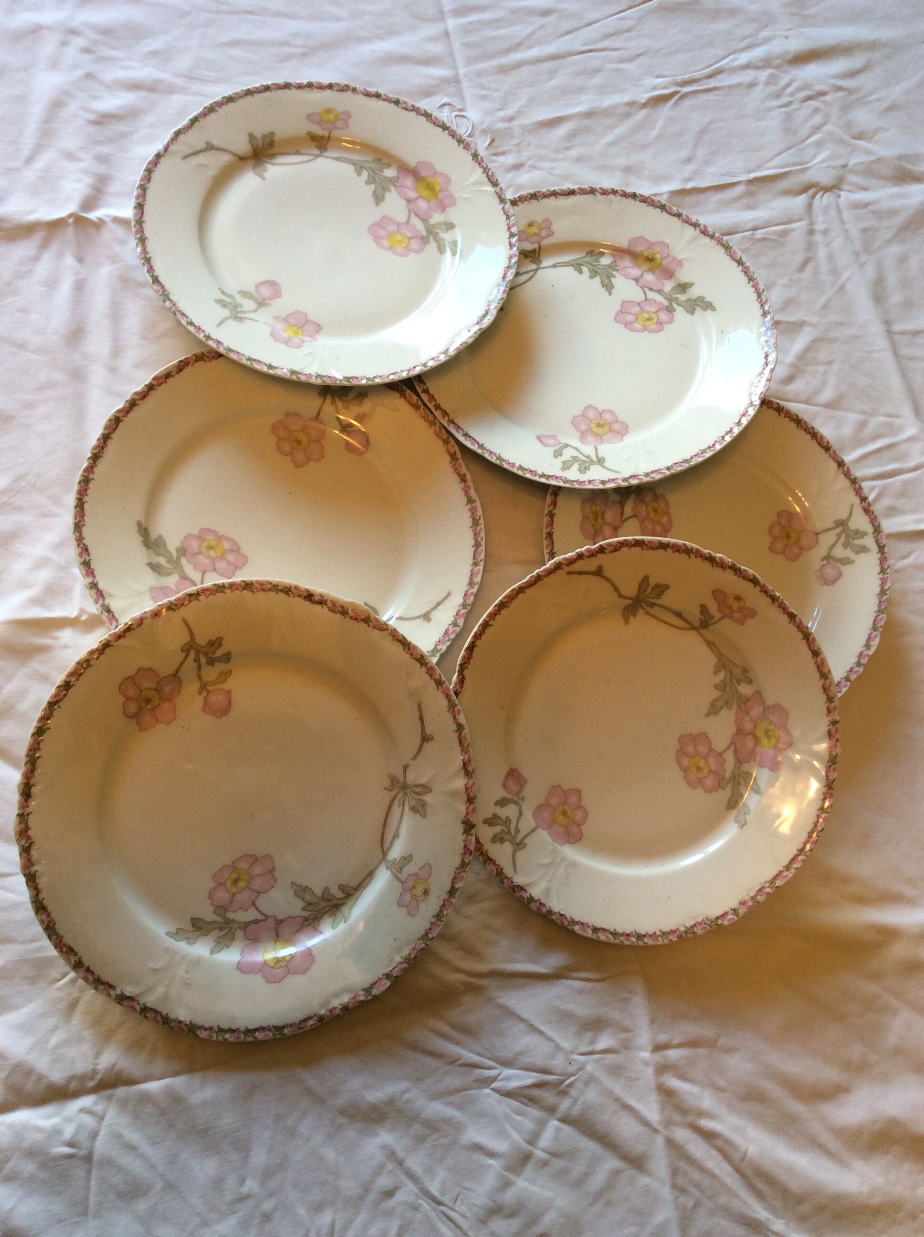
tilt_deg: -69.3
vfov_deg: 56.9
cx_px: 462
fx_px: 1142
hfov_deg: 44.1
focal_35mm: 32
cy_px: 618
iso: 32
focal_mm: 3.3
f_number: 2.4
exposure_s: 1/25
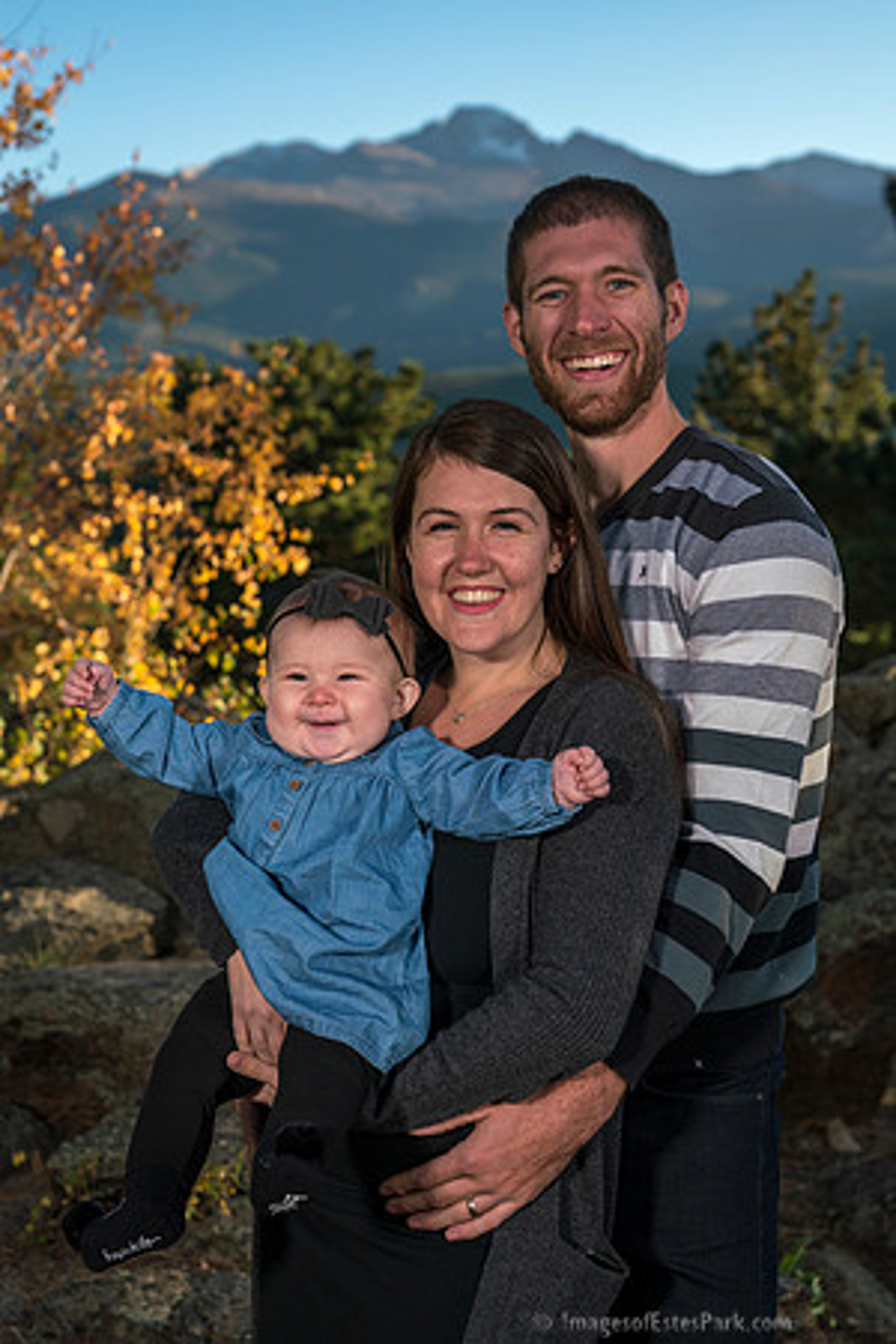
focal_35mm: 55
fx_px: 2053
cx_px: 448
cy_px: 672
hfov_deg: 24.6
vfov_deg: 36.2
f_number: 5
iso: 100
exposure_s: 1/320
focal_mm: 55
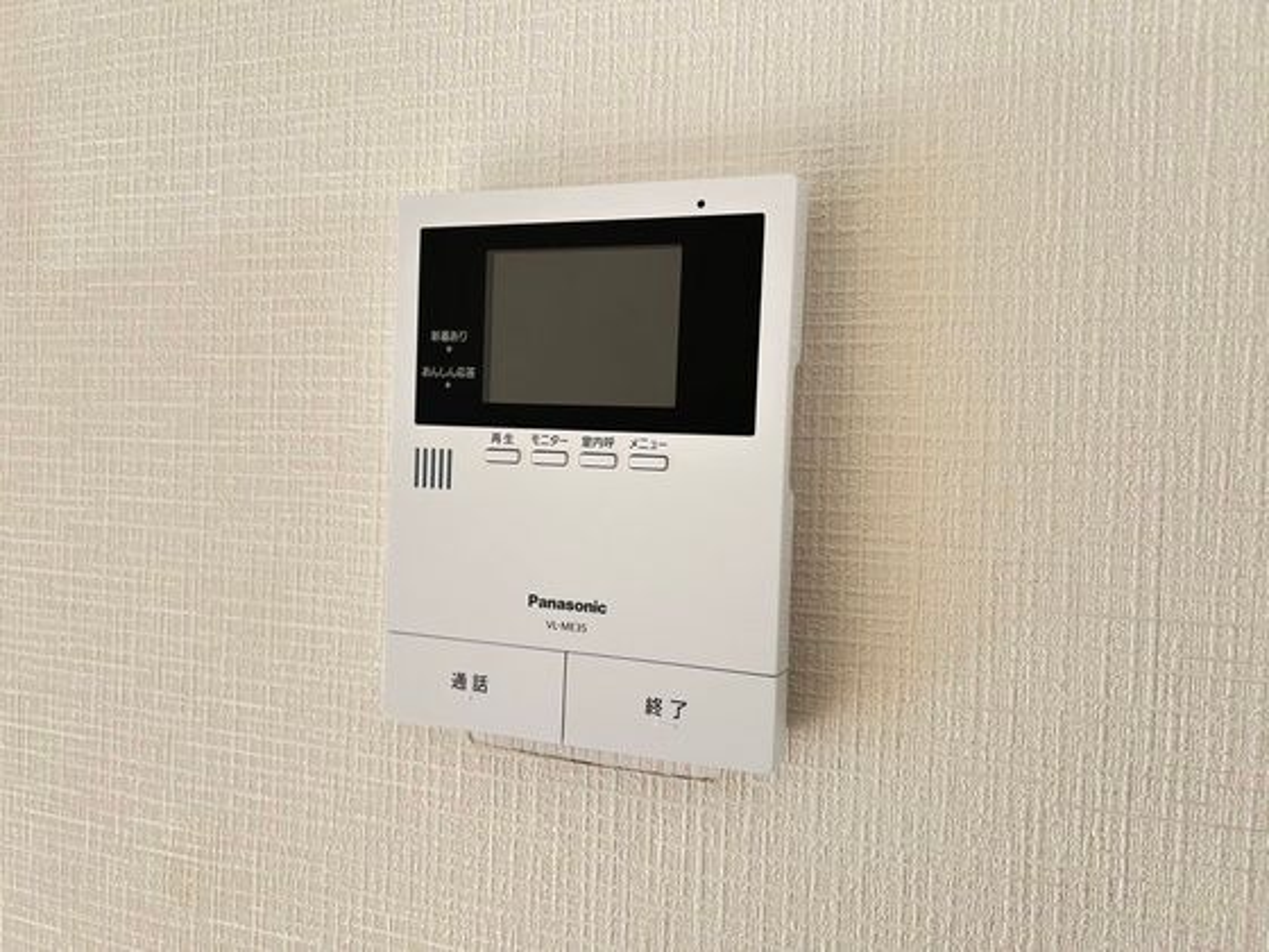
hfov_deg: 67.3
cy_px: 476
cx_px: 634
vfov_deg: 53.1
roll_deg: -1.5
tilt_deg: -1.8
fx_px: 953
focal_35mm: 26
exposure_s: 1/121
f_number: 1.5
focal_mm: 5.7
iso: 40
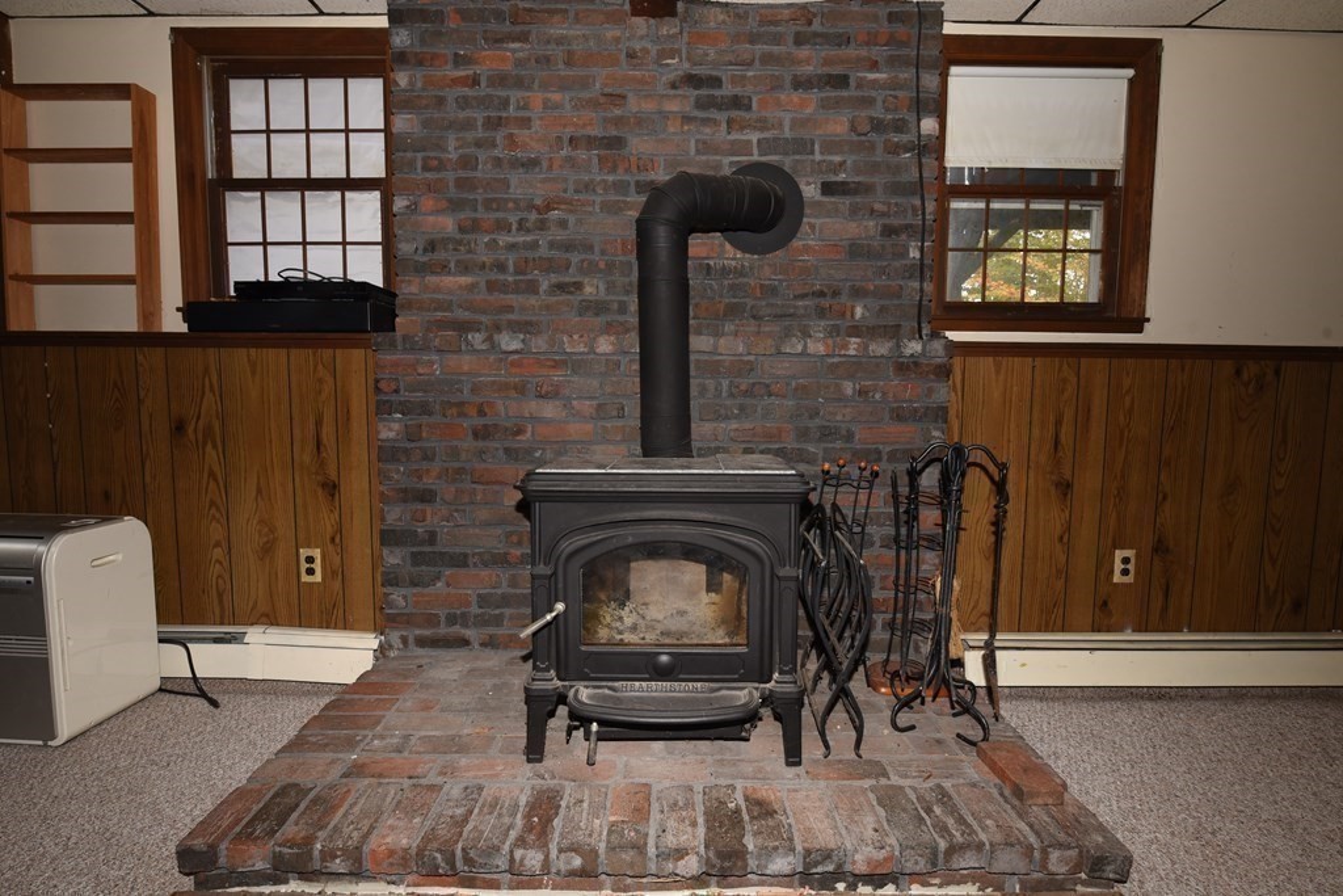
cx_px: 672
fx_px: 634
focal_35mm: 17
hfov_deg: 93.3
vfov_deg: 70.5
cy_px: 448
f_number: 9
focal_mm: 17
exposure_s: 1/160
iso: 800
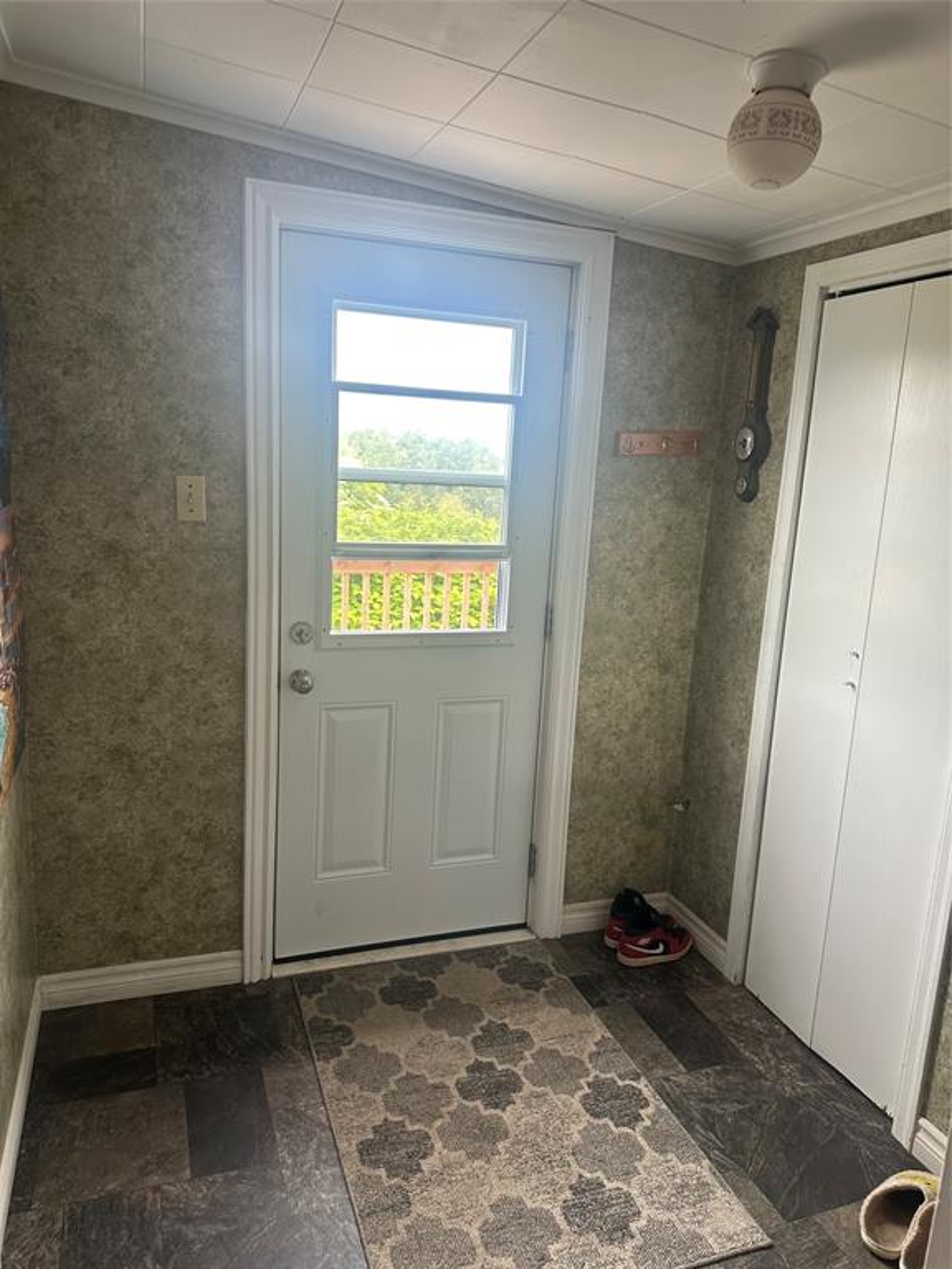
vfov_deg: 71.6
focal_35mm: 24
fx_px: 880
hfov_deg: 56.8
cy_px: 634
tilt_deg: -11.4
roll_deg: -3.7
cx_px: 476
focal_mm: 6.86
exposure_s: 1/121
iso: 100
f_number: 1.78
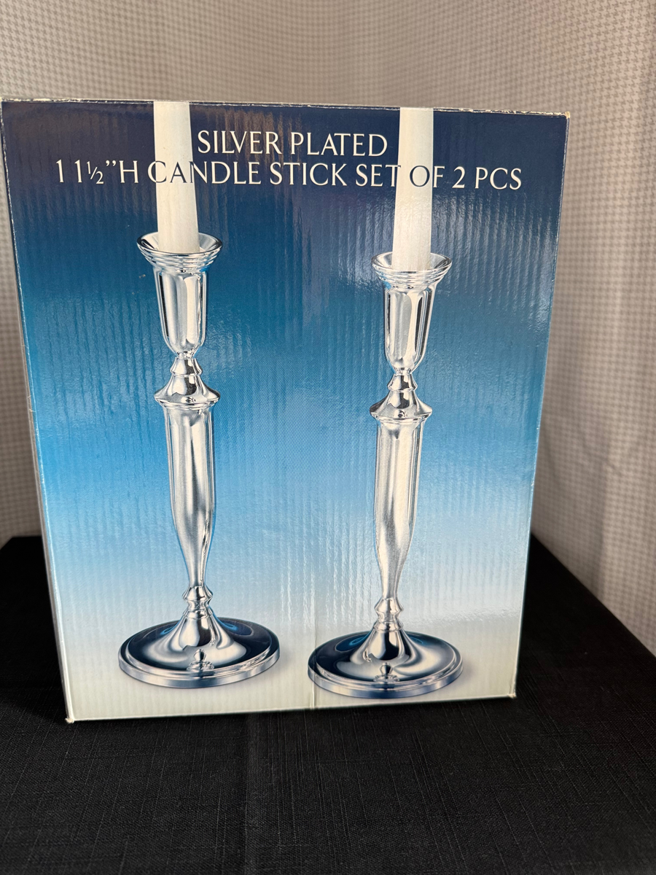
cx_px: 328
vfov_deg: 71.6
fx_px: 606
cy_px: 438
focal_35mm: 24
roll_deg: -0.8
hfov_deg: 56.8
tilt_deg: -15.6
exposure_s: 1/76
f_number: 1.78
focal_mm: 6.76
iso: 200
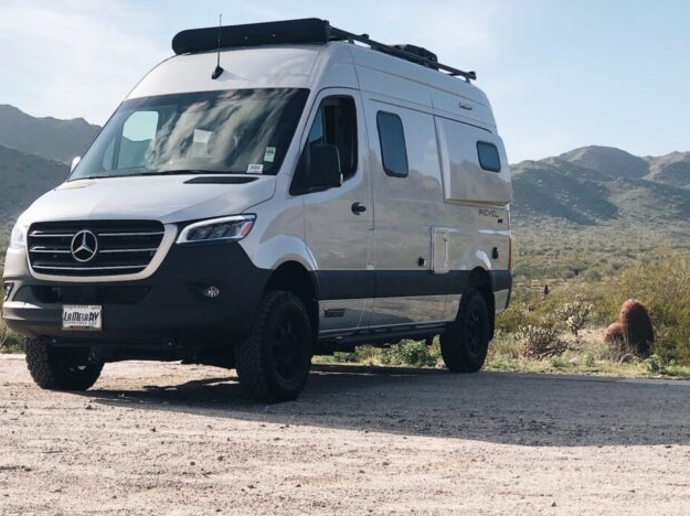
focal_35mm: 73
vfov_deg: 20.1
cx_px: 285
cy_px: 209
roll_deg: -2.7
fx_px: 1454
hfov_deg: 26.6
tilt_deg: +1.3
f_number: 2.8
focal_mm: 6.6
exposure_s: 1/991
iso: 20
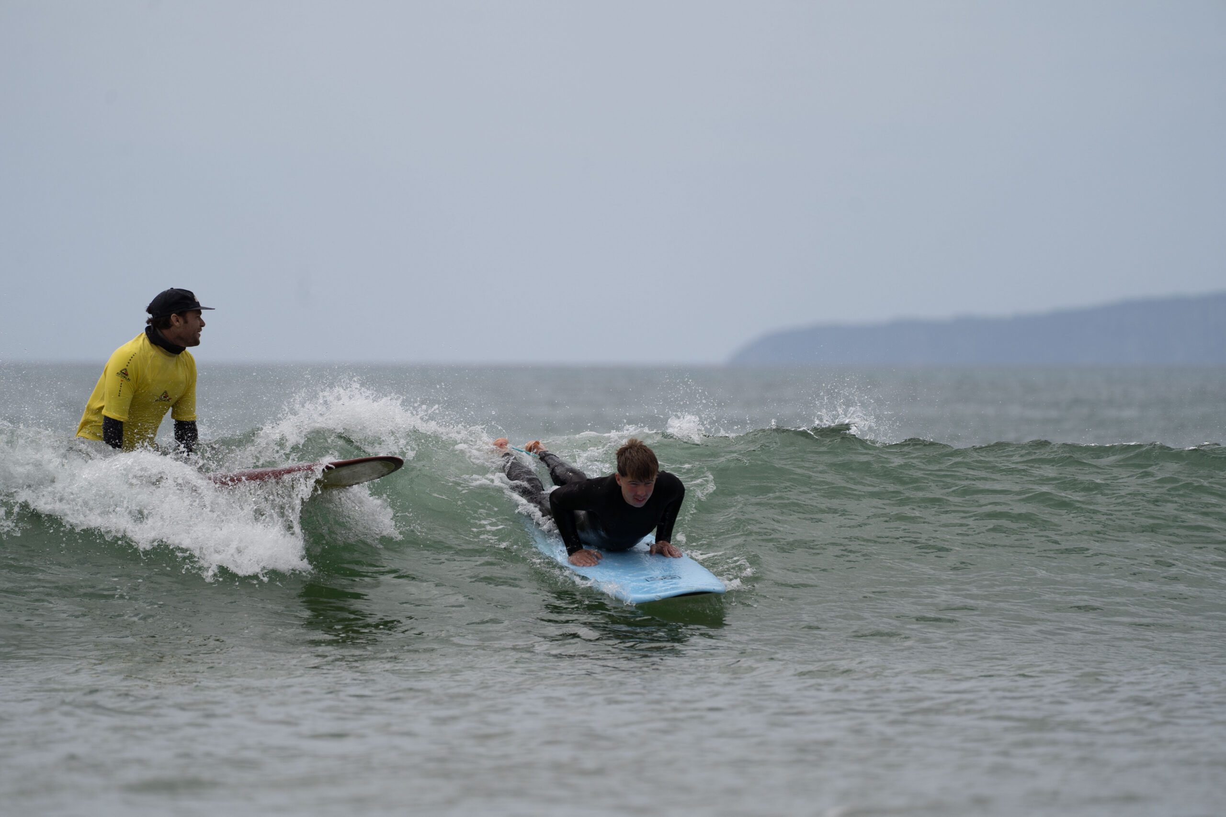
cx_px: 613
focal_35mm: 364
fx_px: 12396
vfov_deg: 3.8
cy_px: 408
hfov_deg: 5.7
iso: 200
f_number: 6.3
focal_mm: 364
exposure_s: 1/1600
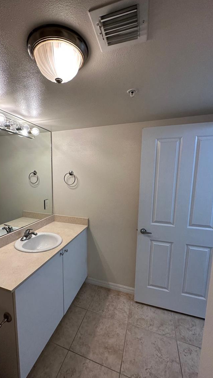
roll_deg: -0.5
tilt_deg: -8.3
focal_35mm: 16
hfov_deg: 66.5
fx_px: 161
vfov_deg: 99.3
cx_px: 87
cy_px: 196
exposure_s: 1/120
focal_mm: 2.22
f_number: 2.2
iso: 160
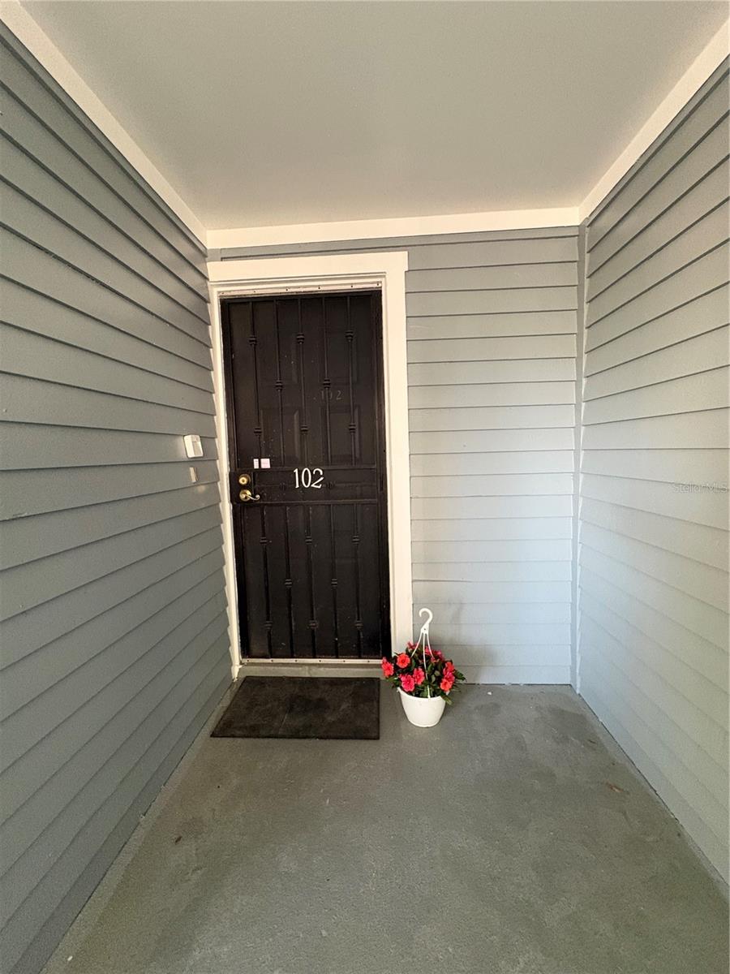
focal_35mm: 14
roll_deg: +1.3
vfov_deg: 102.1
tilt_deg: -4.4
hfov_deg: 85.7
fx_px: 394
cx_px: 365
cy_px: 487
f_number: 2.2
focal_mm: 2.22
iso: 640
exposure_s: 1/60
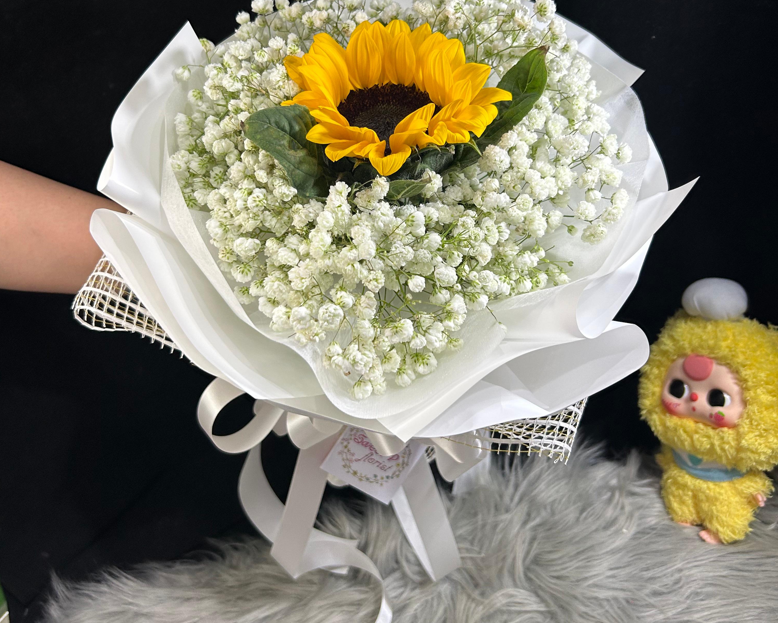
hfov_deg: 52.8
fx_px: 783
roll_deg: +13.6
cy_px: 234
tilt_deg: -38.9
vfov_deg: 43.0
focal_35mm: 34
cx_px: 388
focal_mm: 5.7
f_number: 1.5
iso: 100
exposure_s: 1/100
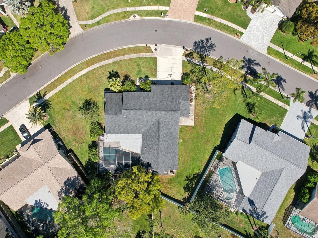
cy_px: 120
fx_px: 220
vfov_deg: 56.8
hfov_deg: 71.5
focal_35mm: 24
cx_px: 147
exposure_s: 1/500
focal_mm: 8.4
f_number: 2.8
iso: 100
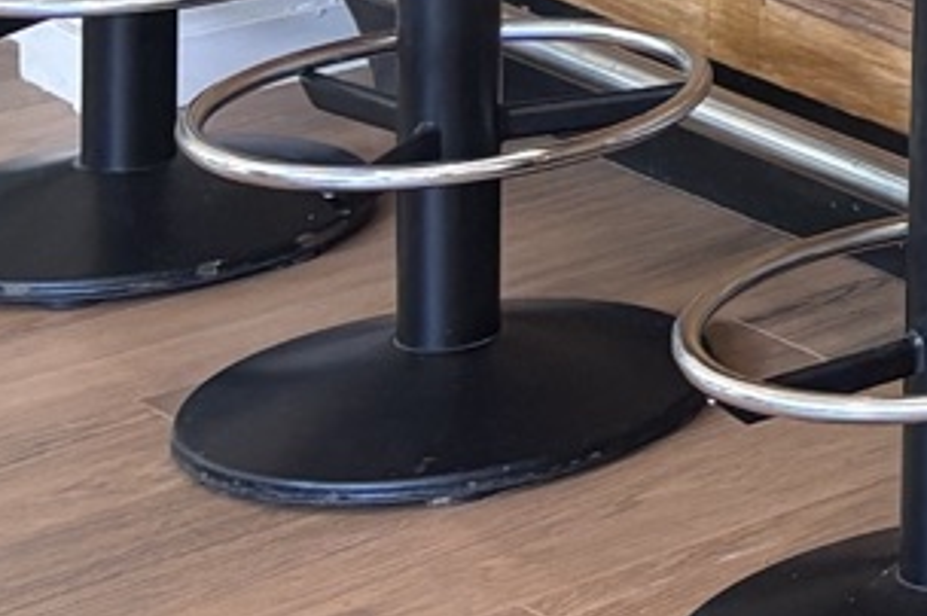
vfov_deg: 7.4
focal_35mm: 171
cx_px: 2912
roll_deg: -2.7
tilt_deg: -4.6
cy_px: -976
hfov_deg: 9.2
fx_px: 4398
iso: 125
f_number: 1.6
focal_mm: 5.96
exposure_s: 1/100
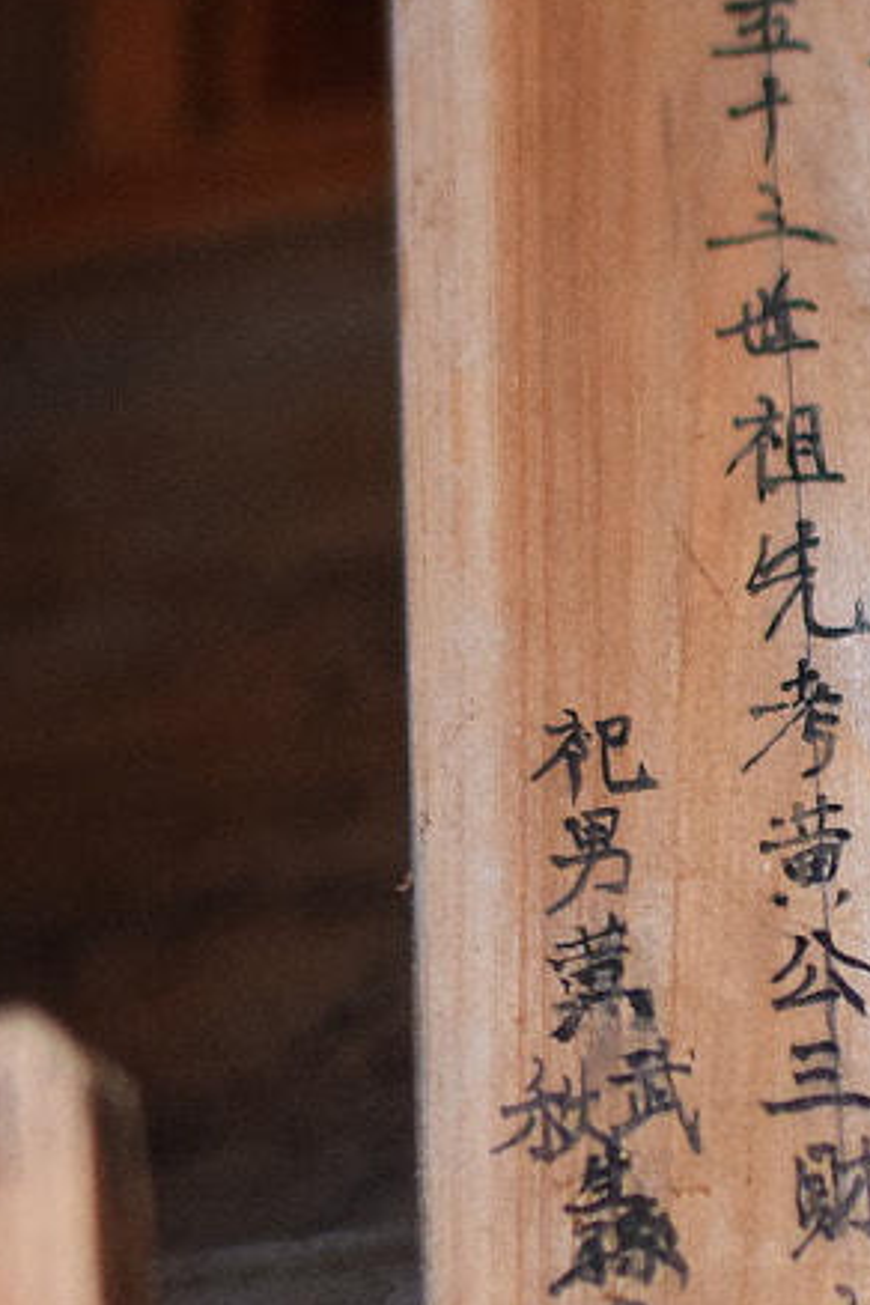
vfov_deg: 10.7
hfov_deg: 7.1
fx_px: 6953
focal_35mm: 192
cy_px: 1007
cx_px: 763
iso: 800
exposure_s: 1/320
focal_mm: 35
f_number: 1.8
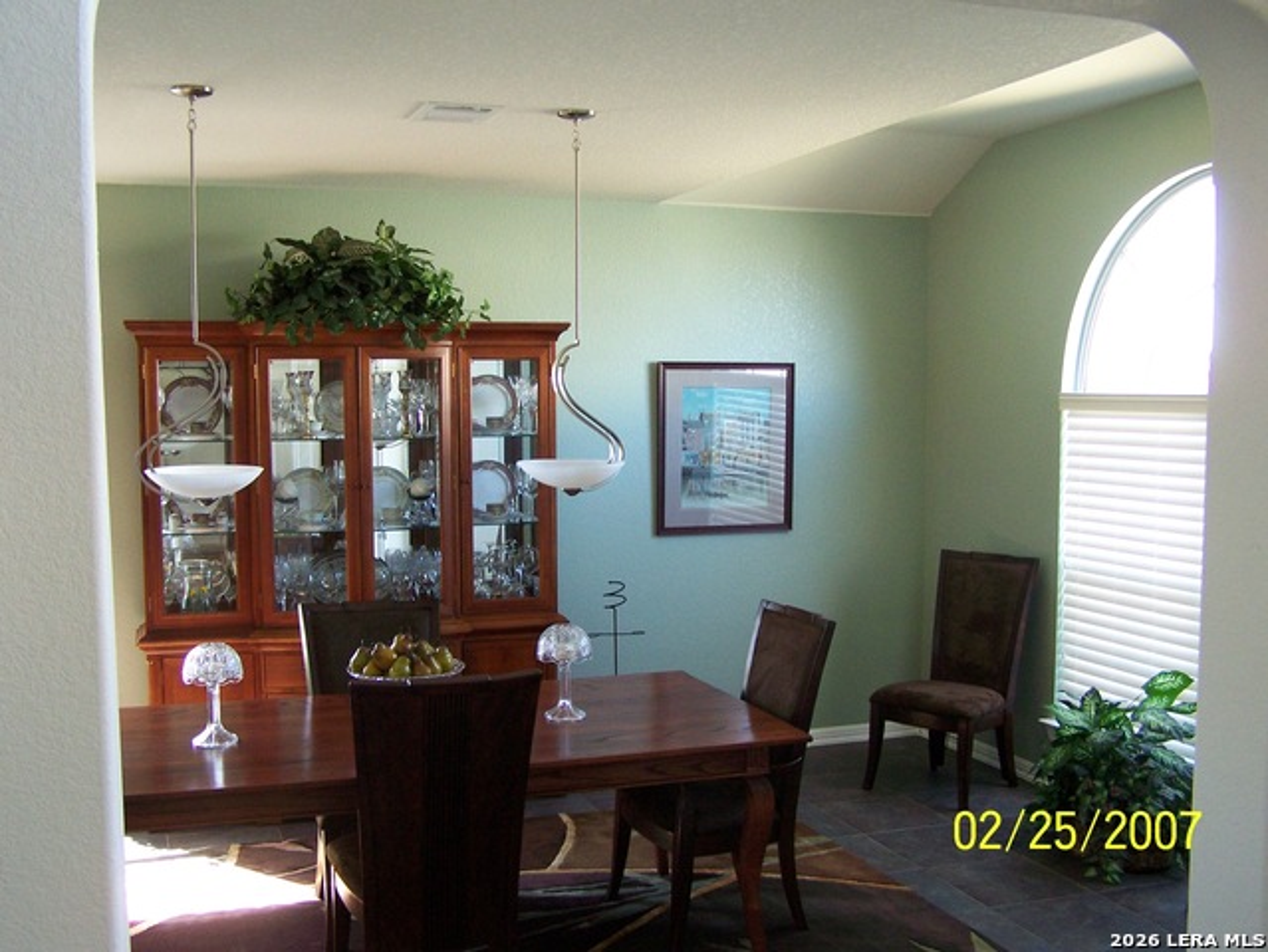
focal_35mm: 38
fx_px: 1393
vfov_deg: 37.8
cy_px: 476
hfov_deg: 49.0
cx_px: 634
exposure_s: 1/30
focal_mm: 6.3
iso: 160
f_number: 2.8
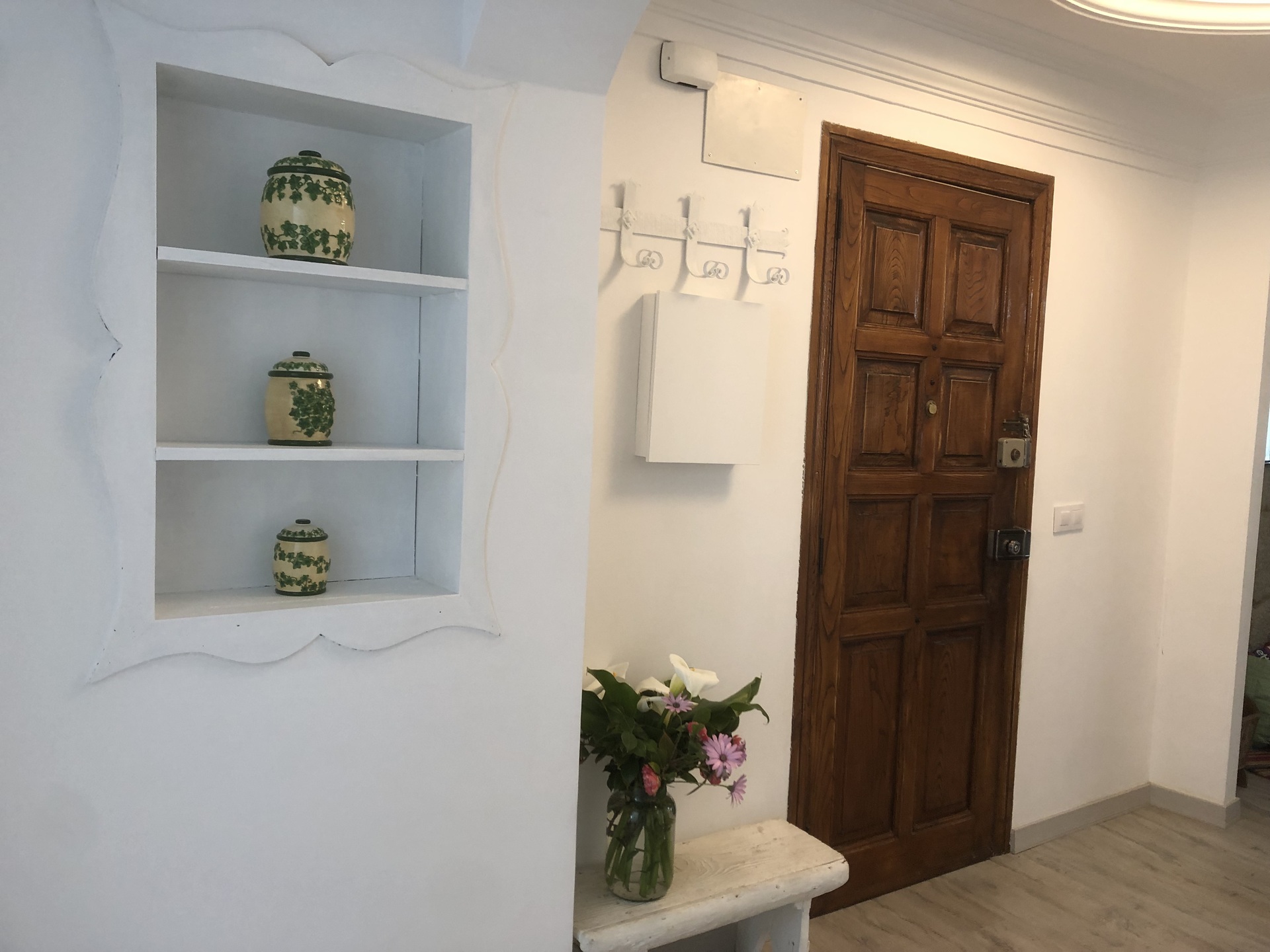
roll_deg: -1.9
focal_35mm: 28
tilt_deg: -3.9
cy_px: 476
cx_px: 635
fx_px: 1027
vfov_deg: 49.7
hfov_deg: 63.4
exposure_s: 1/20
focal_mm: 4
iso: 40
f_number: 1.8
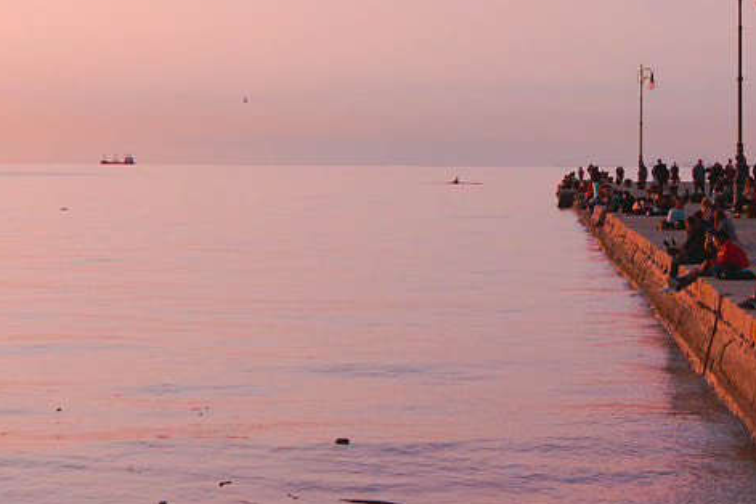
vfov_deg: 13.3
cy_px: 85
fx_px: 2142
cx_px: 483
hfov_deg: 20.0
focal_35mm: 102
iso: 400
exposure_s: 1/500
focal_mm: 20
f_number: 11
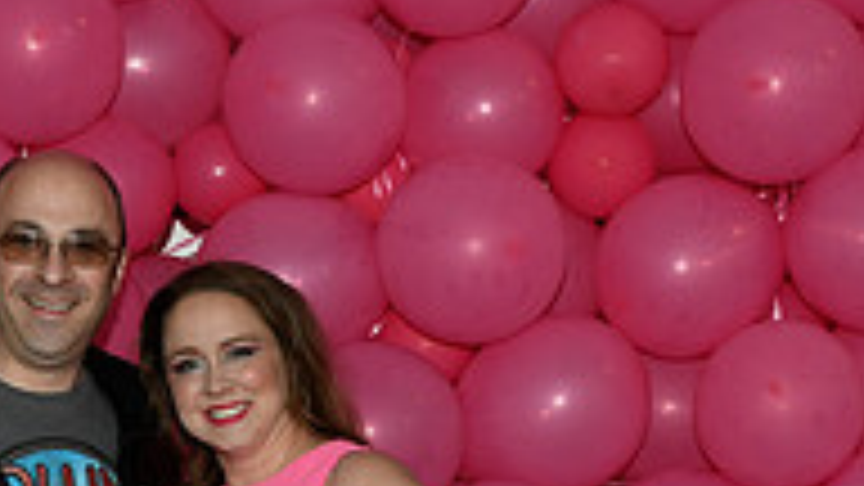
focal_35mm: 120
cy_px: 776
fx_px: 2749
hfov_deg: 17.7
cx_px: 202
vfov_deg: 9.7
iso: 500
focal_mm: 38
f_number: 6.3
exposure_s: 1/60
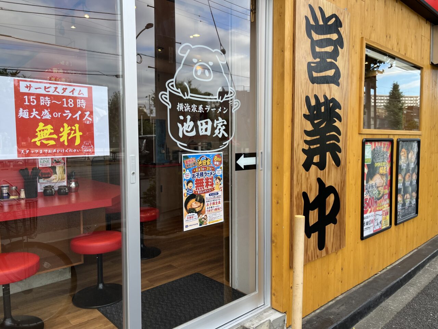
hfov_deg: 67.3
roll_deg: -0.1
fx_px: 329
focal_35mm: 26
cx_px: 219
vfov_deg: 53.1
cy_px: 164
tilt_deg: -4.1
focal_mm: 5.1
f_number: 1.6
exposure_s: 1/412
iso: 50
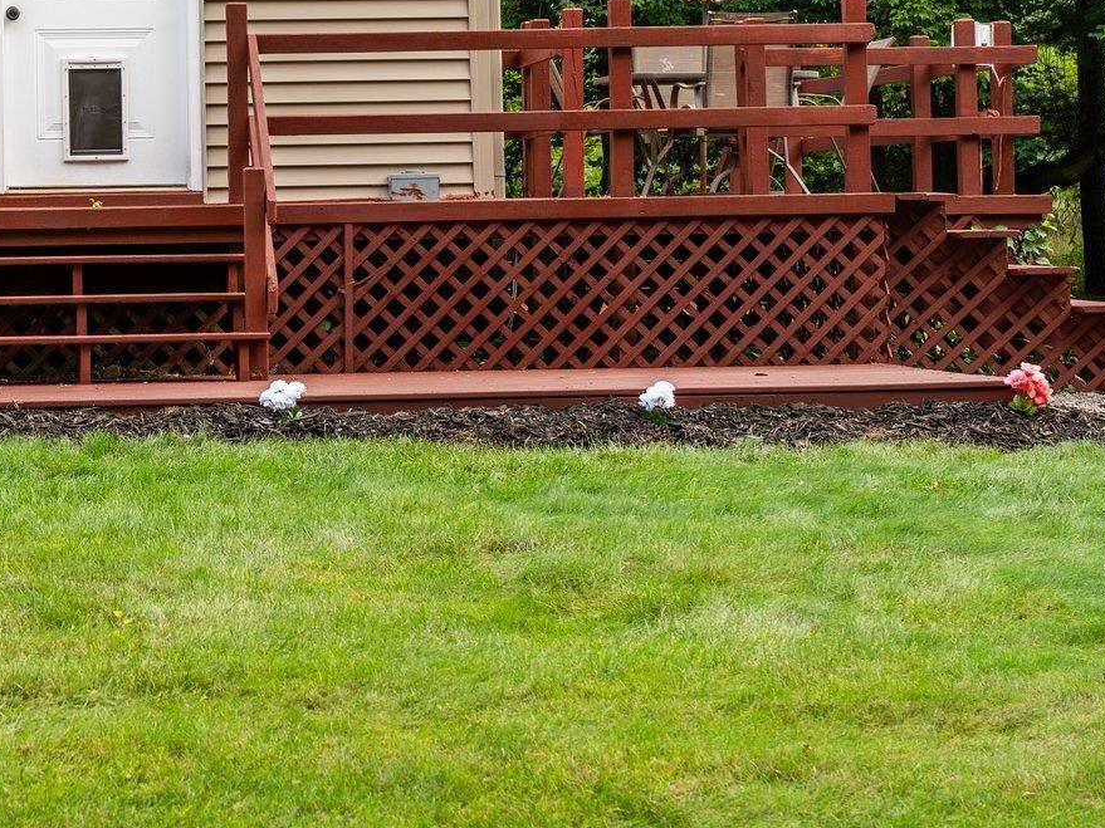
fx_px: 3575
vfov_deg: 13.1
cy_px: 97
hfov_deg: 17.2
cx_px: 5
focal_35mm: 112
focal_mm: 50
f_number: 5
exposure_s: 1/125
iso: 320
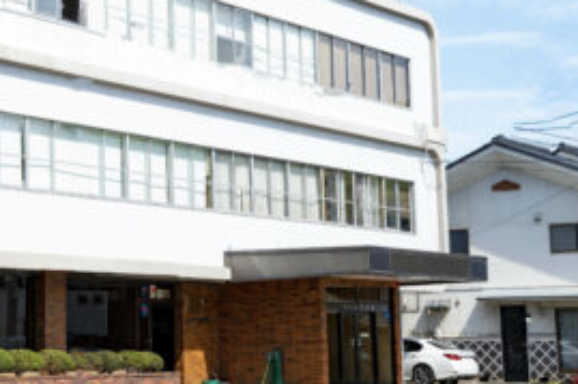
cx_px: 58
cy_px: 77
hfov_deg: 25.2
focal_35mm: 78
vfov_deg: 17.3
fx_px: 1252
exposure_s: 1/100
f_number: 6.3
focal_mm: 35
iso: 100
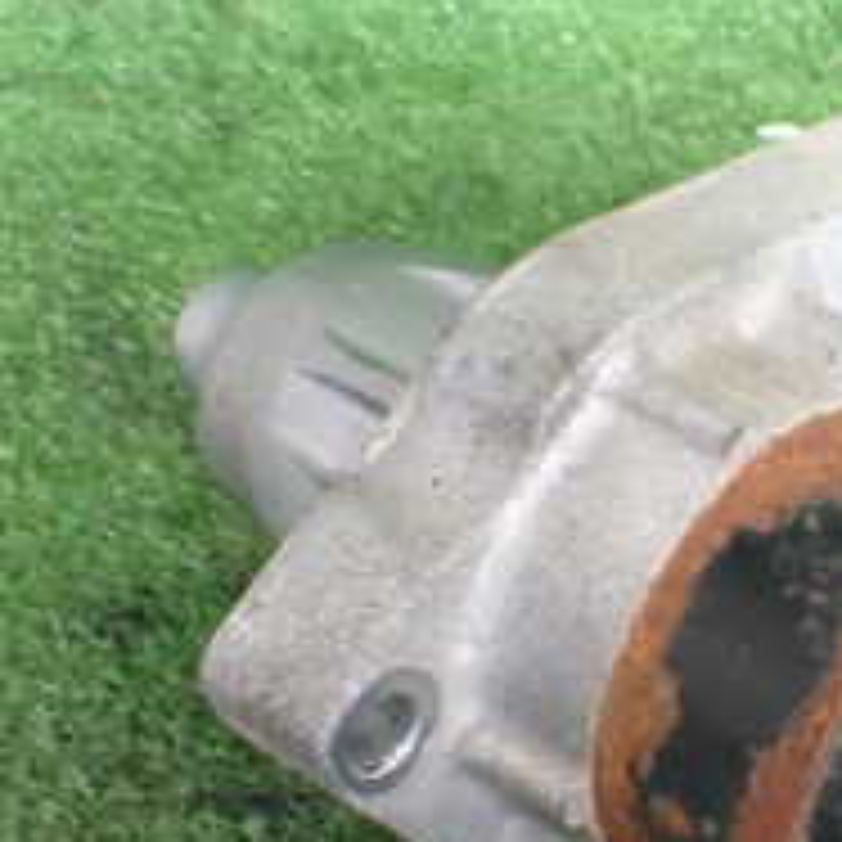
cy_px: 648
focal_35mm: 85
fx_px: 2339
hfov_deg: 19.4
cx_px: 955
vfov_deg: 20.2
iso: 800
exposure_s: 1/125
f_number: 2.3
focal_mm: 5.4
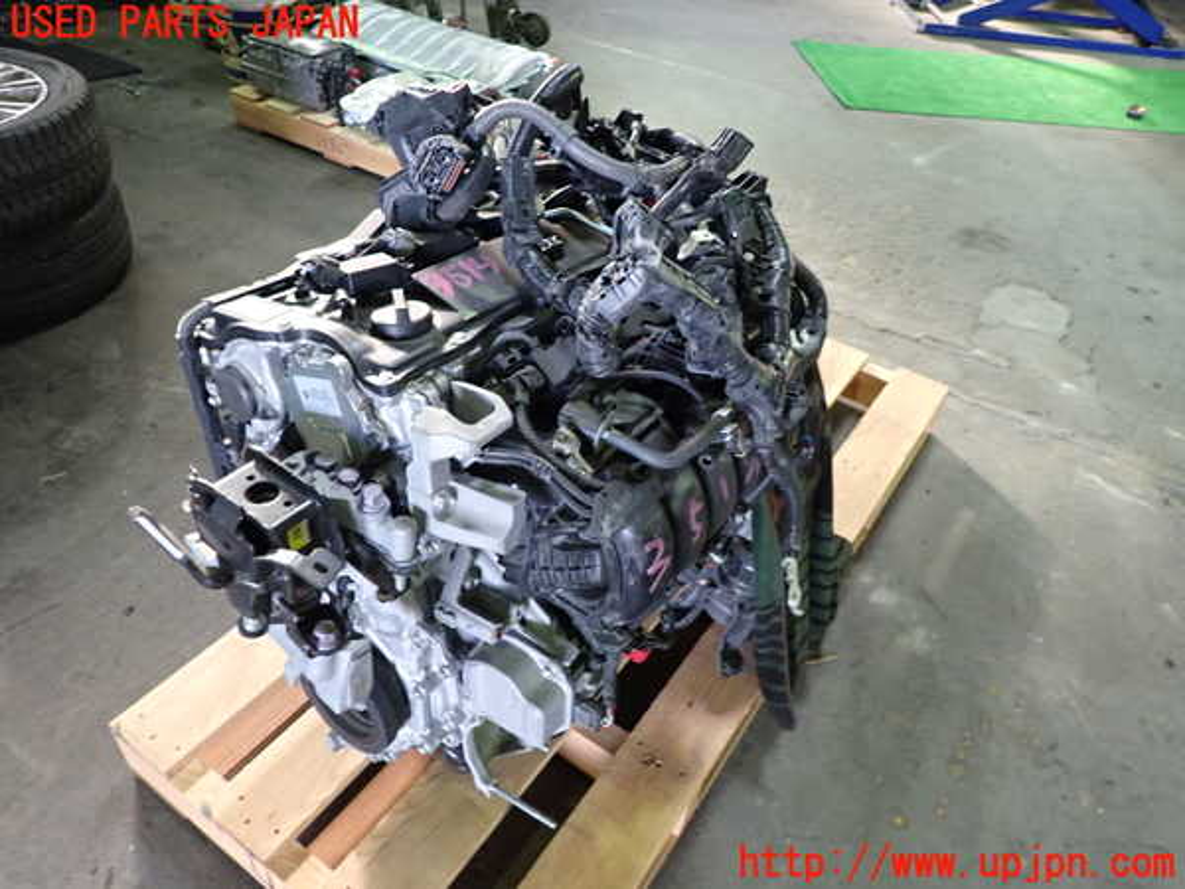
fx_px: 856
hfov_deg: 69.4
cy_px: 444
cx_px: 592
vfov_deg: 54.9
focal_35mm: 25
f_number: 2
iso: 320
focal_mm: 4.5
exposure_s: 1/30
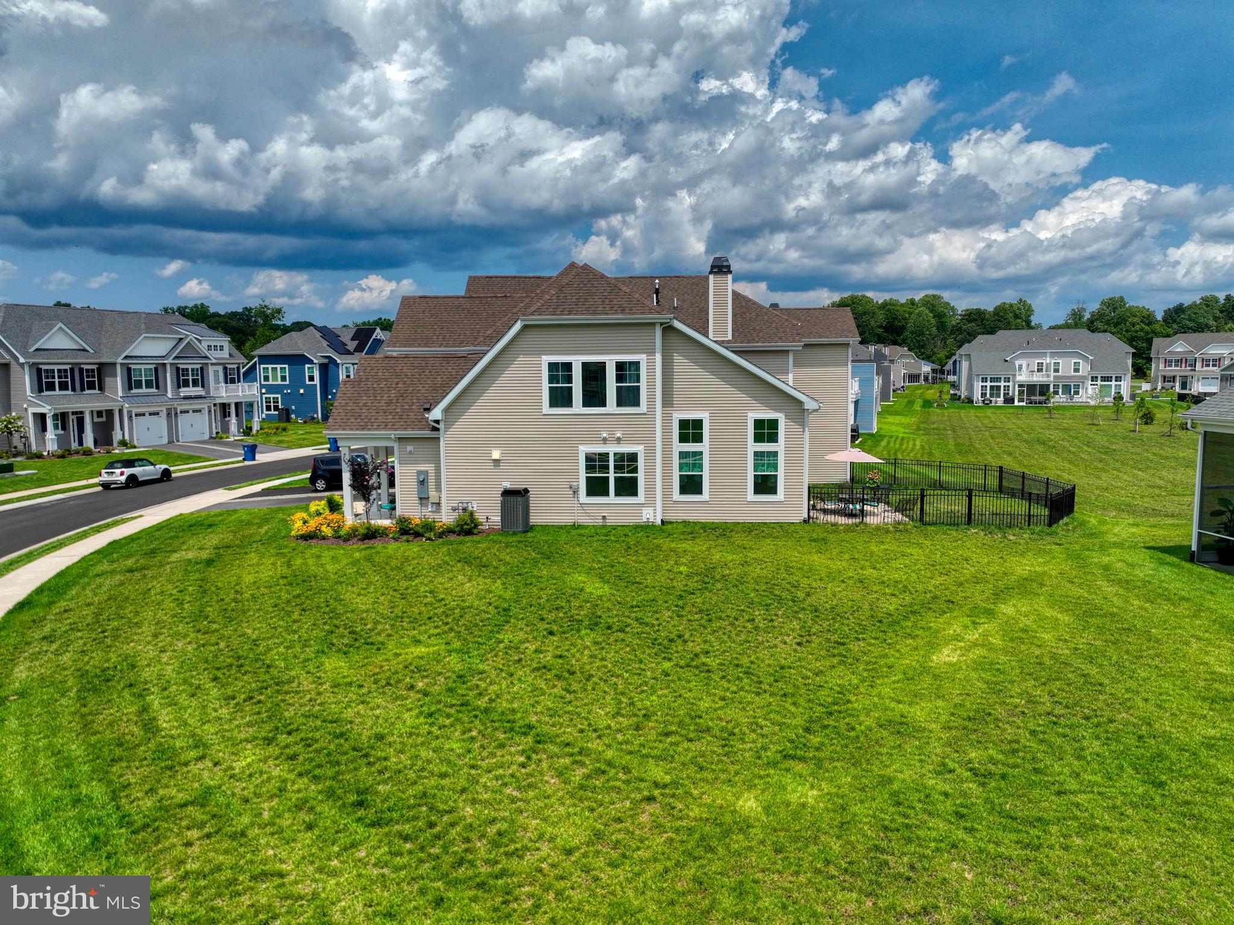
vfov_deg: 56.8
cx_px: 617
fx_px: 855
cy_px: 462
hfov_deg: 71.6
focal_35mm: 24
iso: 100
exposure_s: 1/160
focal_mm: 12.29
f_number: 2.8
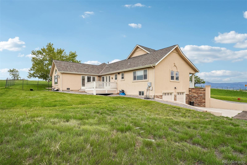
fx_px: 126
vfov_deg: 66.5
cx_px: 124
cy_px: 82
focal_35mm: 18
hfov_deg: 89.1
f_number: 8
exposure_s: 1/250
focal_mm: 18.3
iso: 100
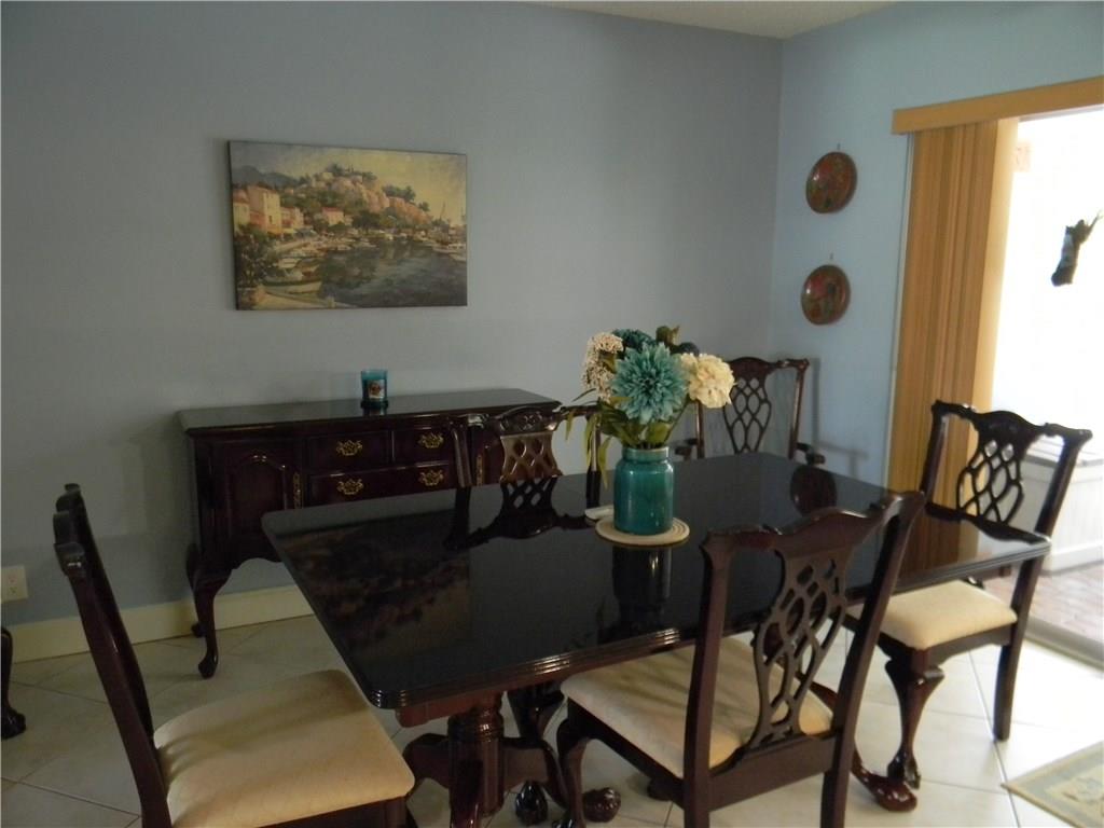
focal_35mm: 28
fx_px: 893
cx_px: 552
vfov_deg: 49.7
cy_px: 414
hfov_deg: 63.4
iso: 400
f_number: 3.5
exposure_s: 1/15.7
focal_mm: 5
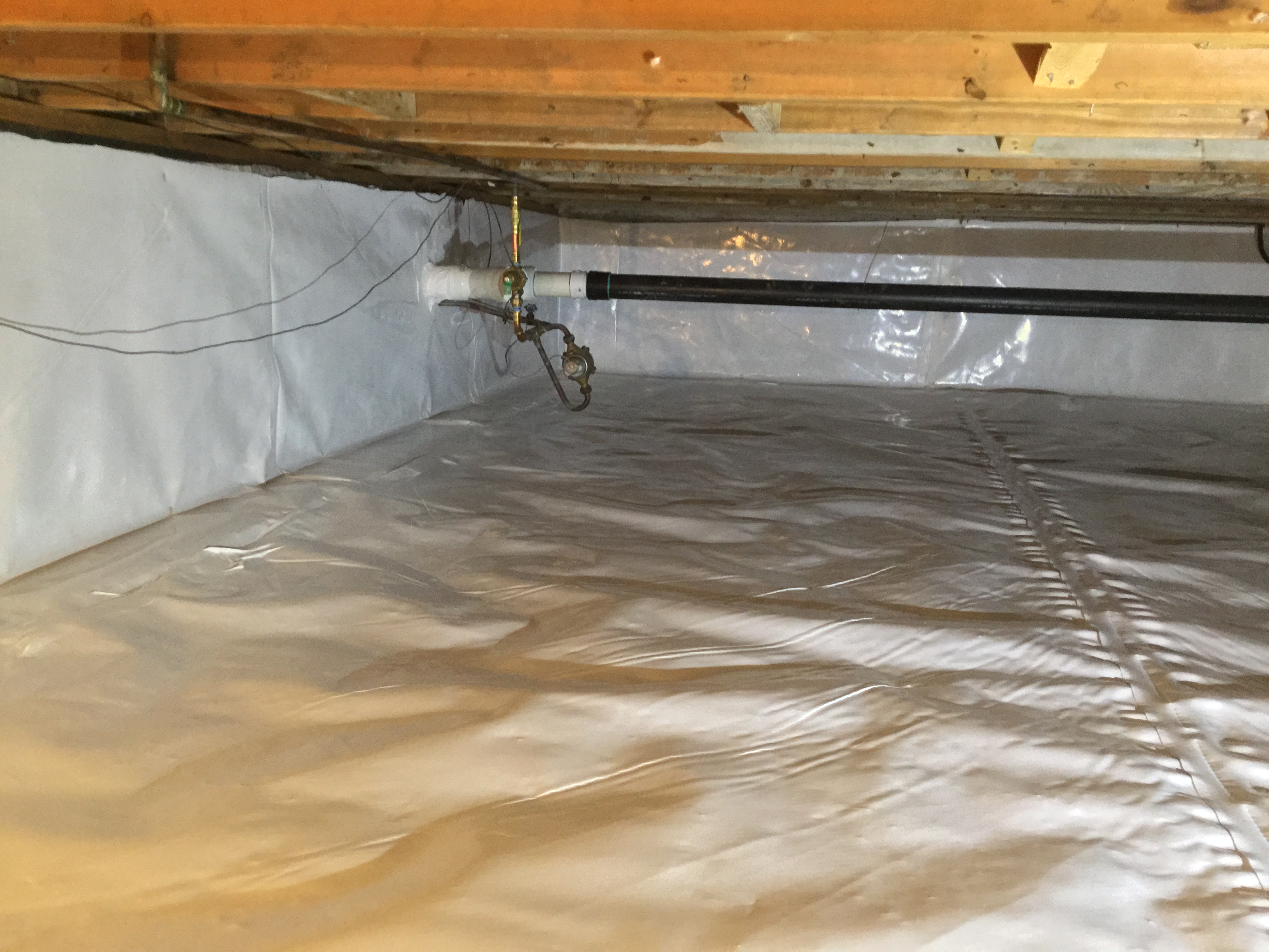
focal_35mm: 31
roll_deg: -3.1
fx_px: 1136
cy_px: 476
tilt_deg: -11.3
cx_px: 634
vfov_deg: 45.4
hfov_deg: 58.4
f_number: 2.4
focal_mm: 3.3
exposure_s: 1/24
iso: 200
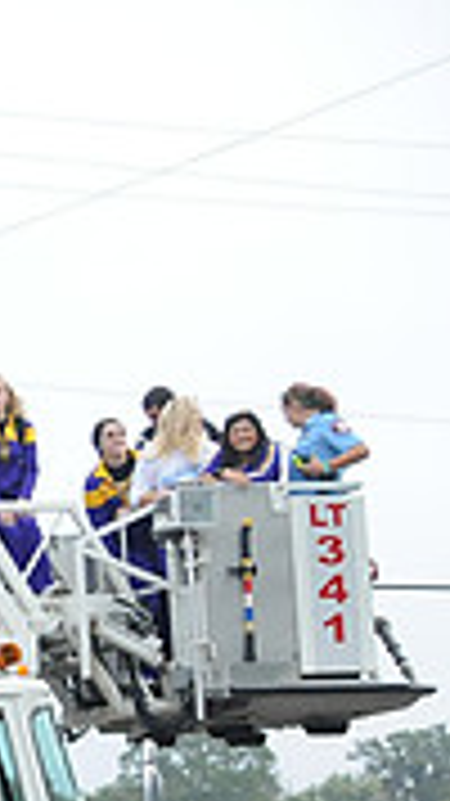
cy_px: 695
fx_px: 1953
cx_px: -801
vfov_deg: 22.7
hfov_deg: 10.3
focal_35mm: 92
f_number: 3.5
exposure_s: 1/2000
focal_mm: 18
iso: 1250
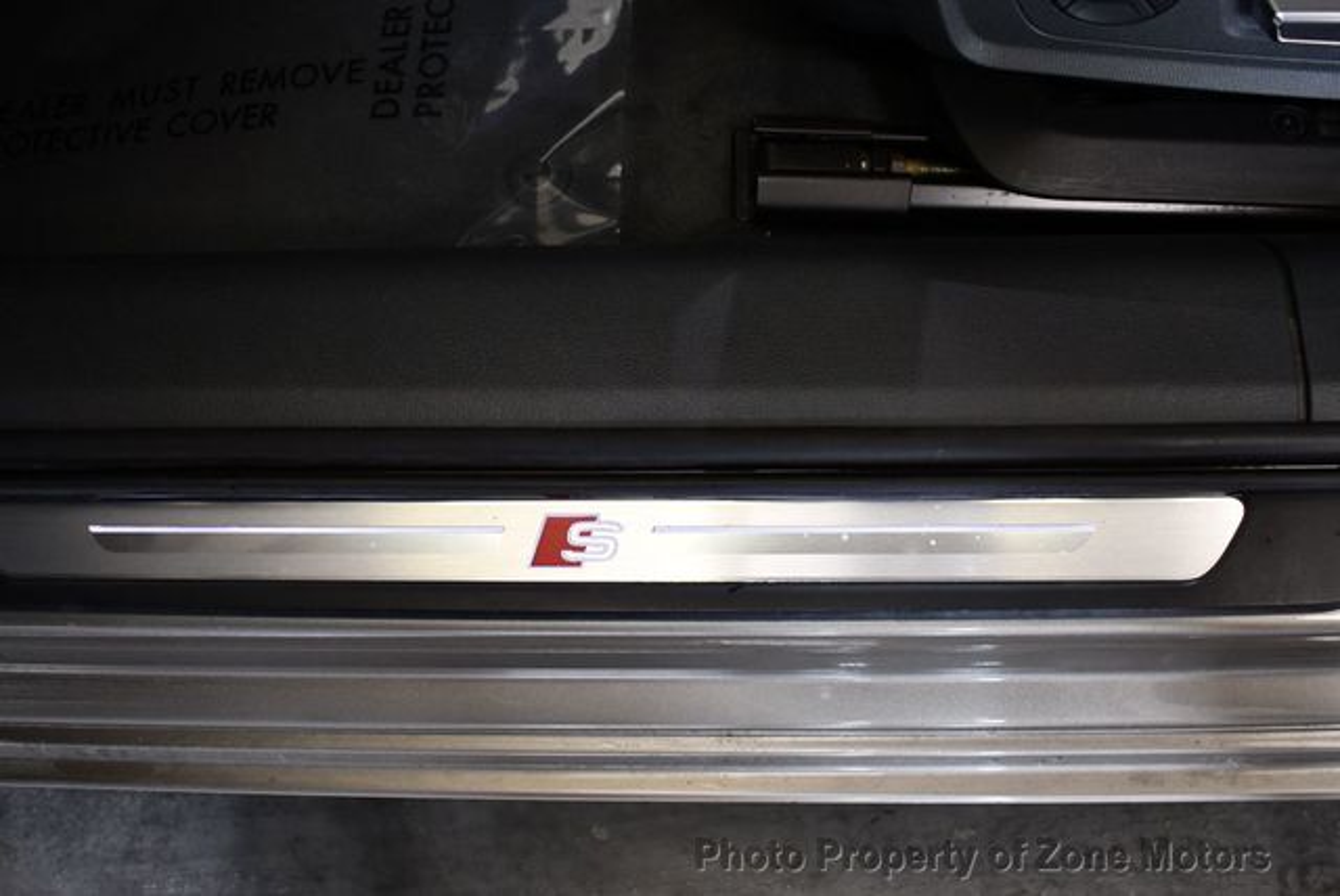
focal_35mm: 36
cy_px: 448
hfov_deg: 53.1
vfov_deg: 36.9
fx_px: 1341
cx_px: 670
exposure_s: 1/125
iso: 1100
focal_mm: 18
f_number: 3.5
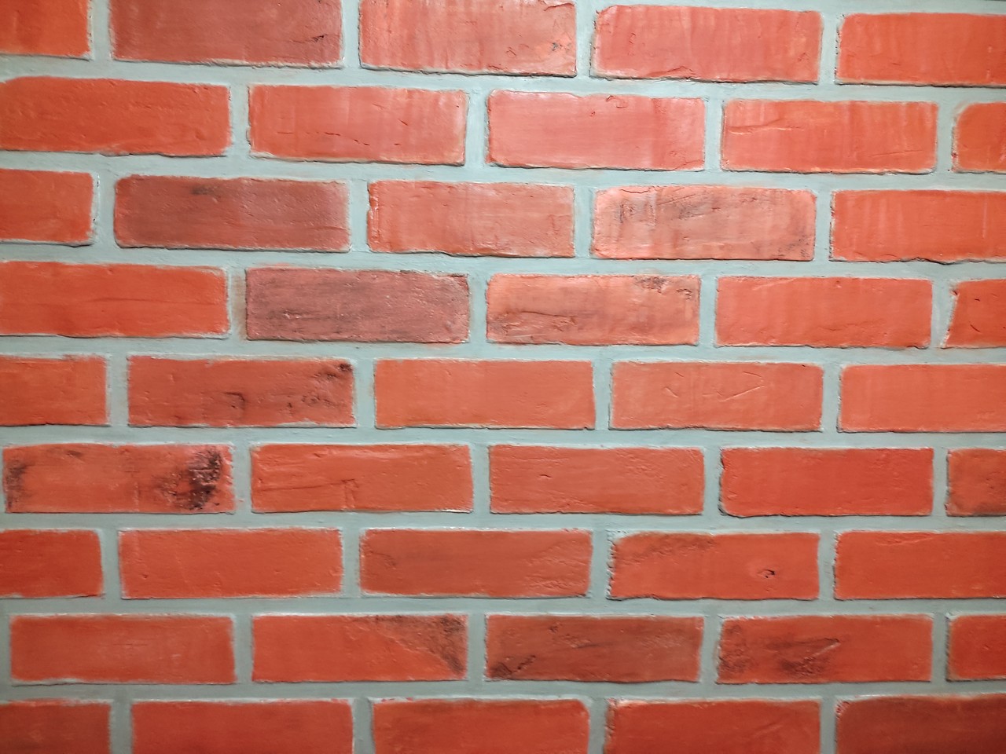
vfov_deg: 54.9
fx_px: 727
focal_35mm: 25
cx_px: 503
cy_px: 377
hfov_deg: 69.4
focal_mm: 4.7
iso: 2530
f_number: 1.79
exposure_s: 1/17
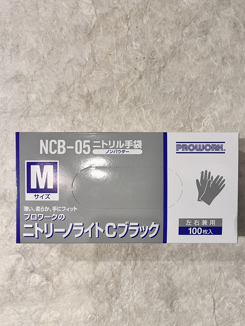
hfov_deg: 53.1
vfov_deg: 67.3
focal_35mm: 26
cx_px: 122
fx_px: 245
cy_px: 163
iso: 250
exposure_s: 1/50
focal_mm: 5.1
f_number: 1.6
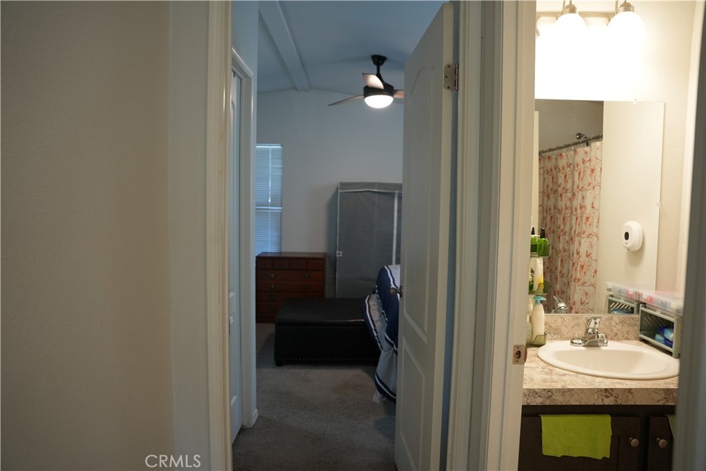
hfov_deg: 73.7
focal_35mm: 24
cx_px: 353
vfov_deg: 53.1
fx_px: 471
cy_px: 236
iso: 1600
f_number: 3.5
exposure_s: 1/160
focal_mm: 24
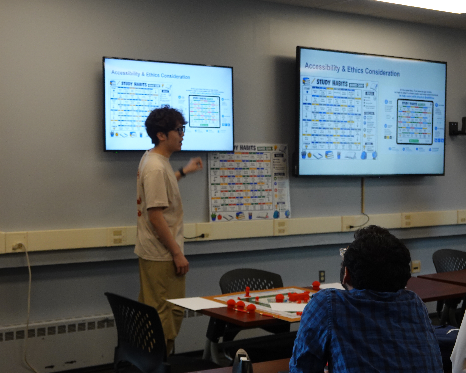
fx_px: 883
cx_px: 210
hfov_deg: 29.6
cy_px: 187
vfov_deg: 23.9
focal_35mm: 64
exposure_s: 1/60
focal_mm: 20.69
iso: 400
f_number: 4
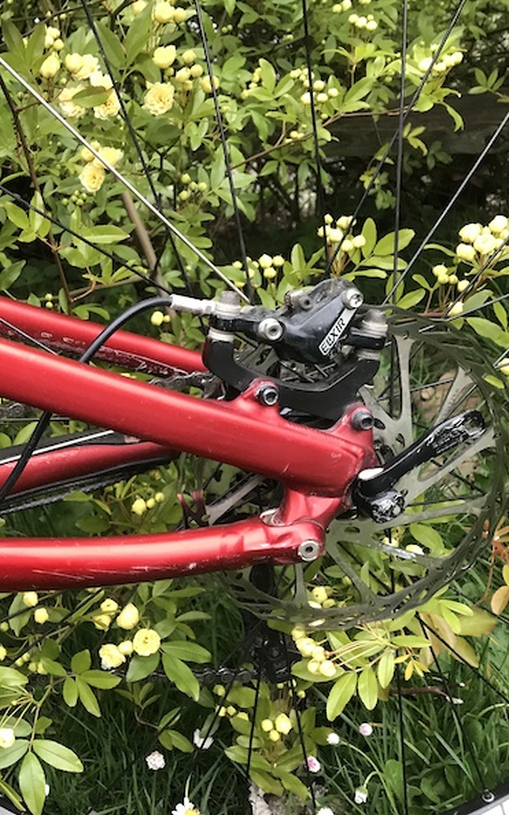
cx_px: -21
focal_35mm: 40
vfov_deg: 49.3
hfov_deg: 29.5
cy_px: 406
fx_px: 888
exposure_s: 1/20
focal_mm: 3.99
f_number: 1.8
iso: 40
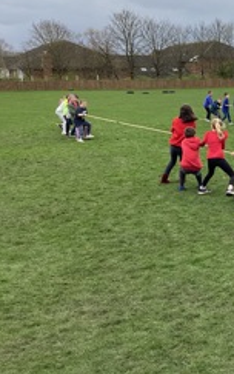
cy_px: 162
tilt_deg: -8.1
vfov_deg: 37.5
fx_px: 551
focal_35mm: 54
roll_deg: +0.4
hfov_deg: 21.9
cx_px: 292
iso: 25
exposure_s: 1/243
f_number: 2.4
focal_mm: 3.3
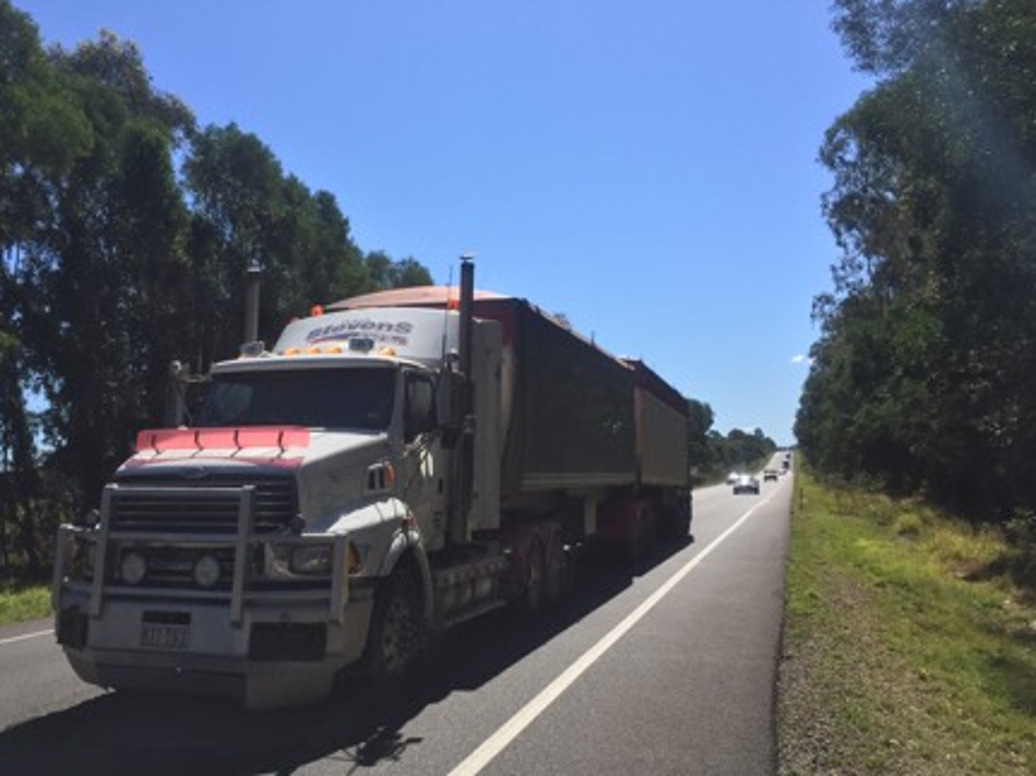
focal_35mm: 35
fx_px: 1047
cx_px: 435
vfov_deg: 40.5
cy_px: 456
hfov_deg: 52.4
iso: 32
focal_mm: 4.15
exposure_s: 1/2475
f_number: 2.2
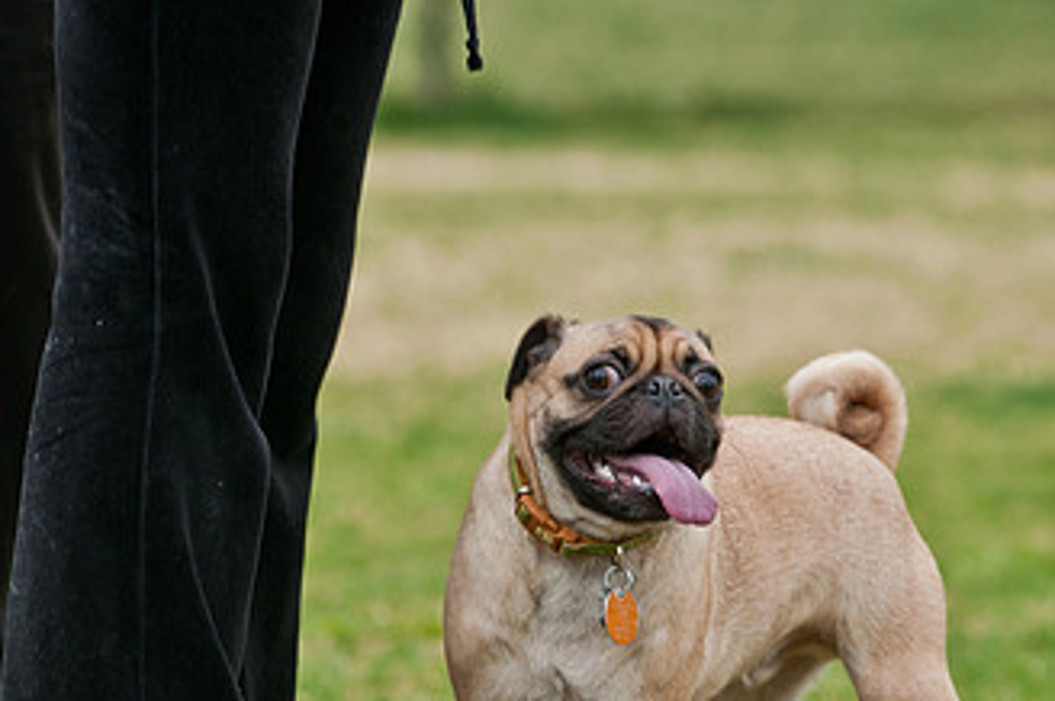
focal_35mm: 438
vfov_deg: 3.1
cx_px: 383
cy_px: 558
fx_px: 12819
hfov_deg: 4.7
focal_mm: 165
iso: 200
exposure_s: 1/320
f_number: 5
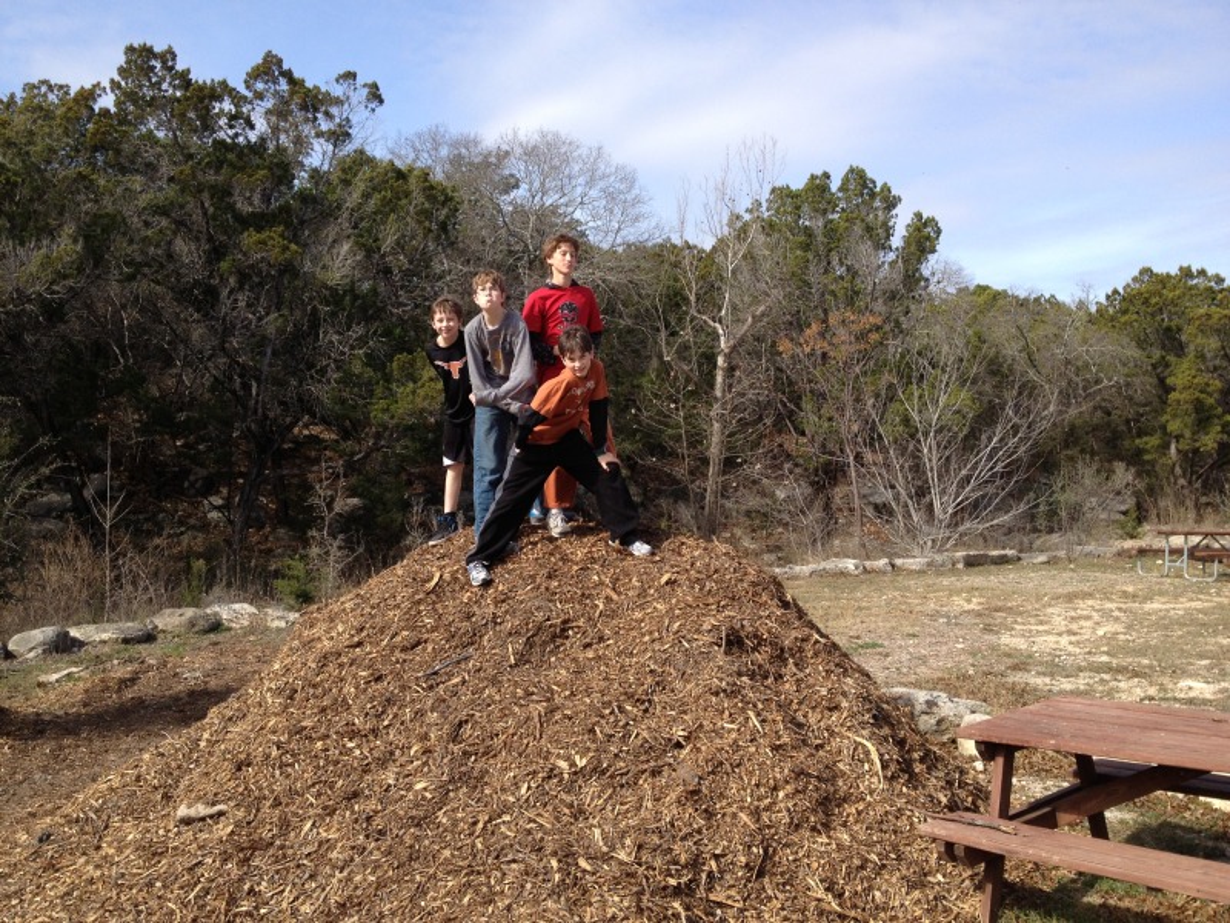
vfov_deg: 40.7
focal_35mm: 35
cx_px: 615
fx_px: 1244
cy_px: 462
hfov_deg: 52.6
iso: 50
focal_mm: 4.28
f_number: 2.4
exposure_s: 1/1062
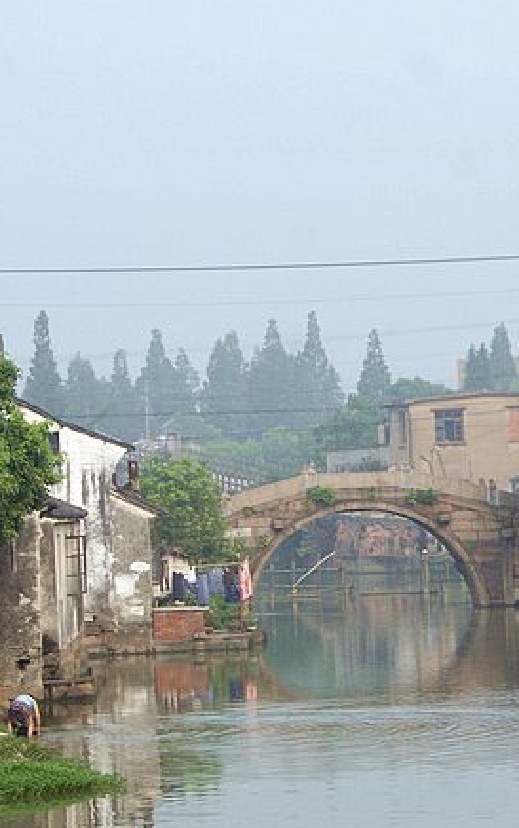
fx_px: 4457
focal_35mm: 197
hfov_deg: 6.6
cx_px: 475
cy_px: 557
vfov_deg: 10.6
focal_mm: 55
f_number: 9
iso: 100
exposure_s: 1/125
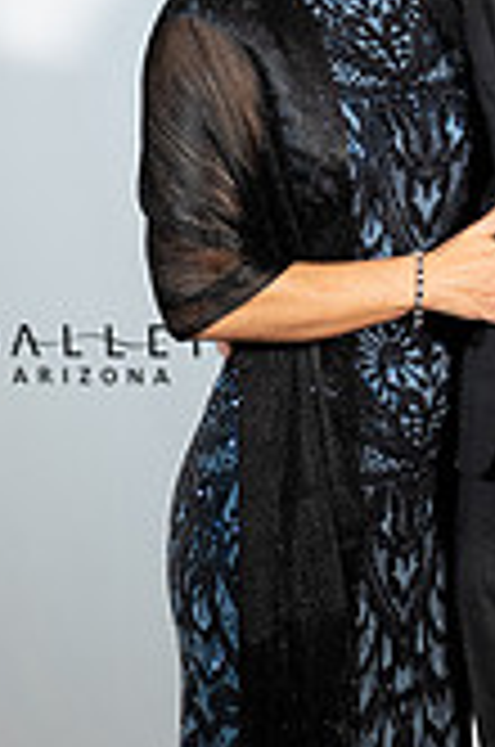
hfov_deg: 11.4
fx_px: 2464
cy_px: 374
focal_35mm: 119
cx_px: 459
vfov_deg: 17.2
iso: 1600
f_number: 2.8
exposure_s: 1/200
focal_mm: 43.8
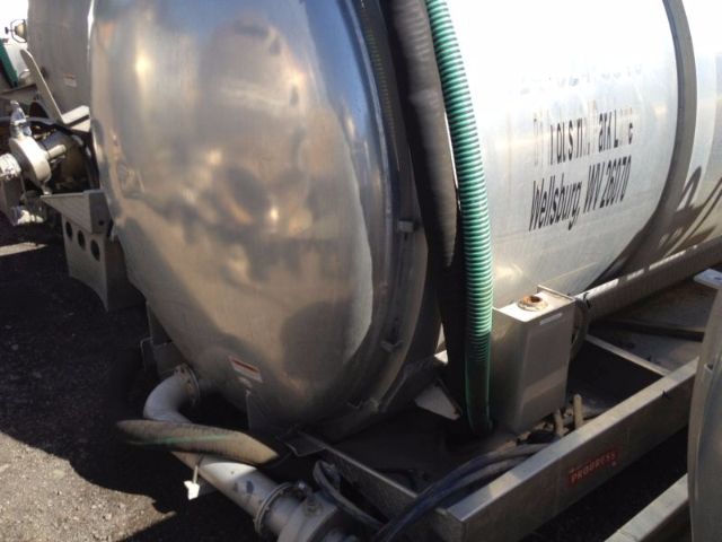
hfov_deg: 52.6
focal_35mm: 35
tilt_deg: -22.6
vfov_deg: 40.7
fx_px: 730
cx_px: 361
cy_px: 271
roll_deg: +0.2
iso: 50
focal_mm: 4.28
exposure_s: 1/1104
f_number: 2.4
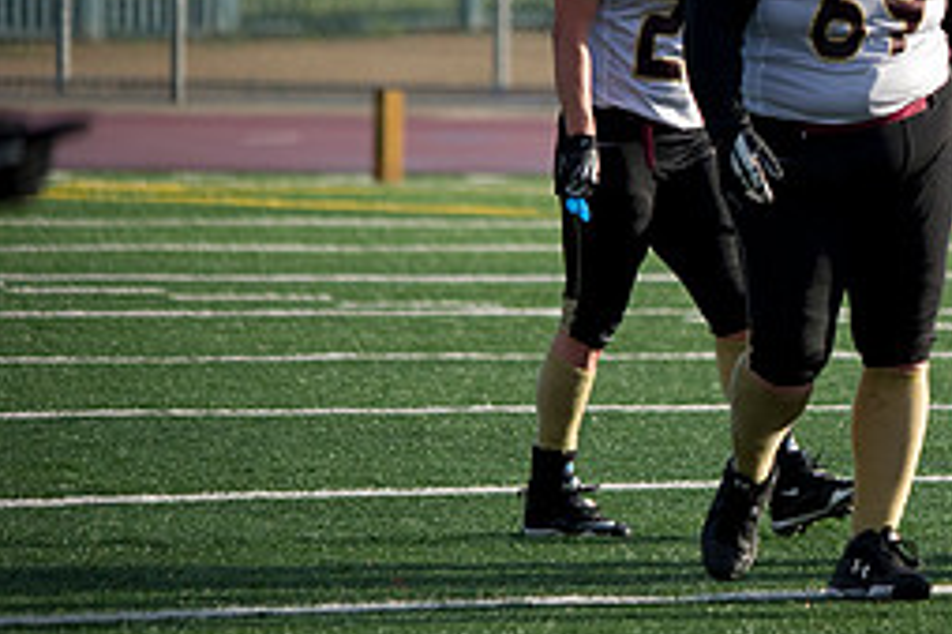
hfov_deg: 3.0
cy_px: 221
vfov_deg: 2.0
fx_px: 18102
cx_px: 1083
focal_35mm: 685
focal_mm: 300
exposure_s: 1/1000
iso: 560
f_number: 6
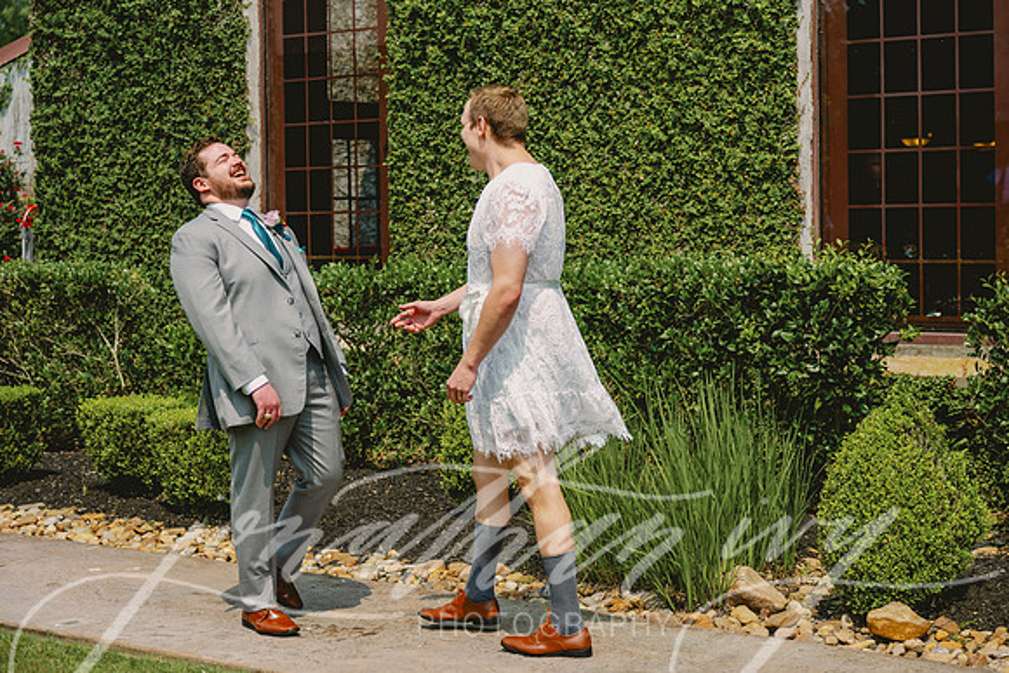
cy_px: 286
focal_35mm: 63
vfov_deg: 21.5
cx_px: 581
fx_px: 1775
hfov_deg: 31.7
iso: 64
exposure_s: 1/1000
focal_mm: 55
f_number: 3.5
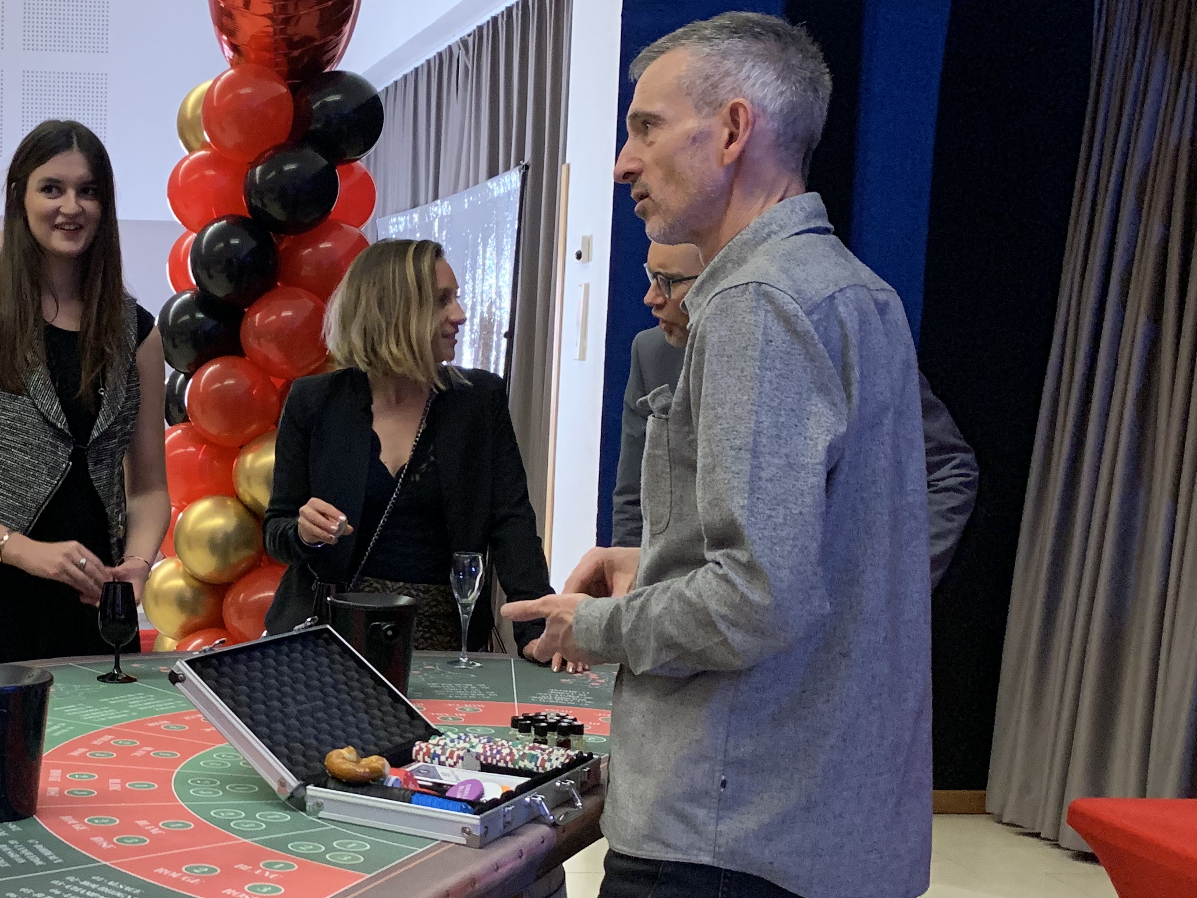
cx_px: 97
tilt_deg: -5.4
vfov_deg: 28.5
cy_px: 510
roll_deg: -1.9
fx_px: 1764
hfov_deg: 35.1
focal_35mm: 51
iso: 400
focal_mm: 4.25
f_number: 1.8
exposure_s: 1/40
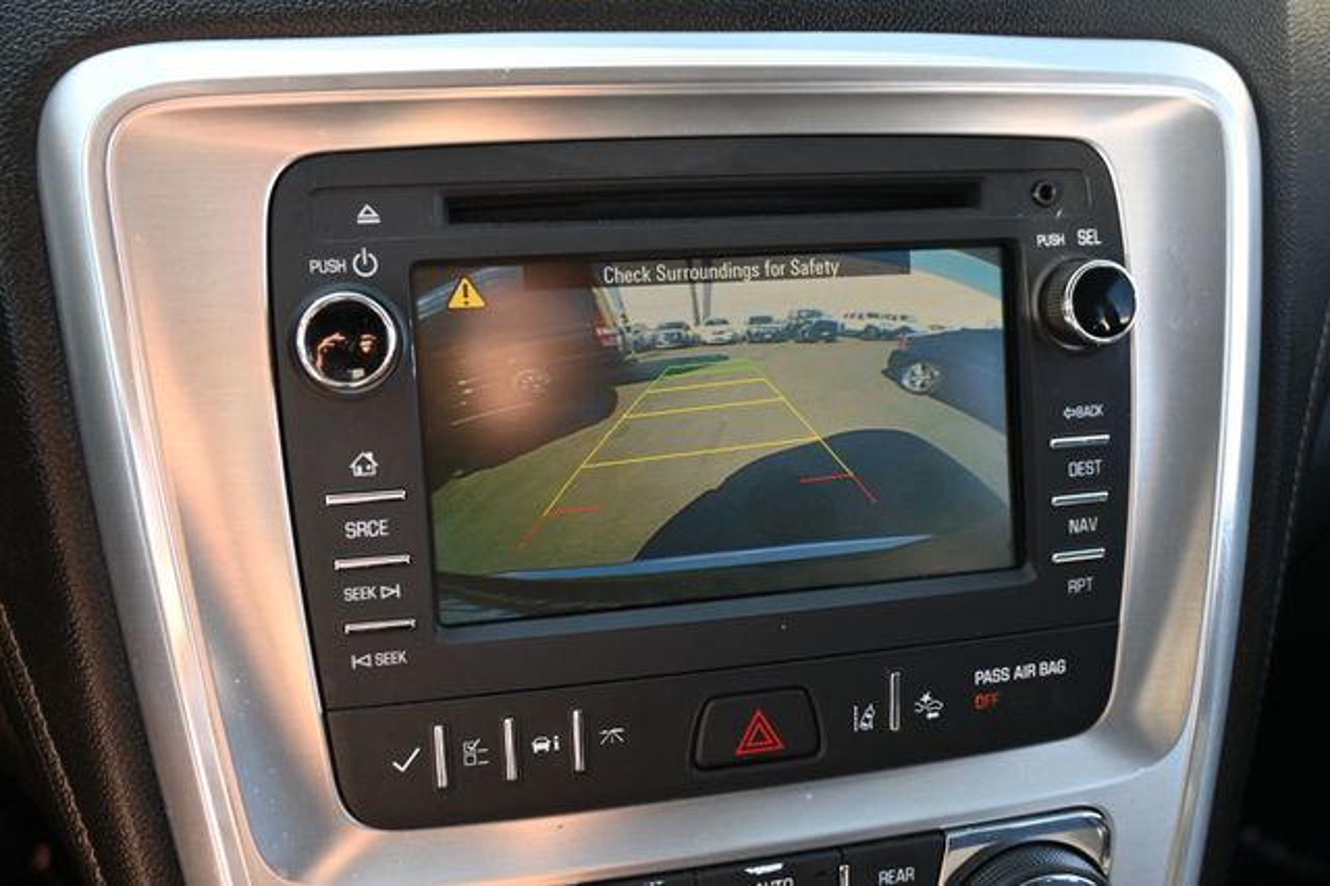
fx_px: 1163
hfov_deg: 59.5
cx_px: 665
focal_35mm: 32
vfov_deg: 41.7
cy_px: 443
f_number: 4
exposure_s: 1/125
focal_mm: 21
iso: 640
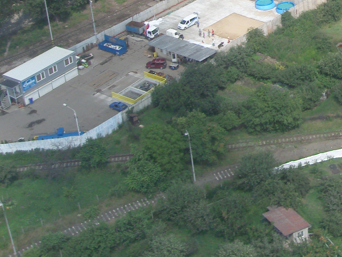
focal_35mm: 86
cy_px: -19
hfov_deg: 21.9
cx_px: 343
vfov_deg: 16.7
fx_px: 850
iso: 80
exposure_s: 1/160
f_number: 7
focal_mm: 6.2
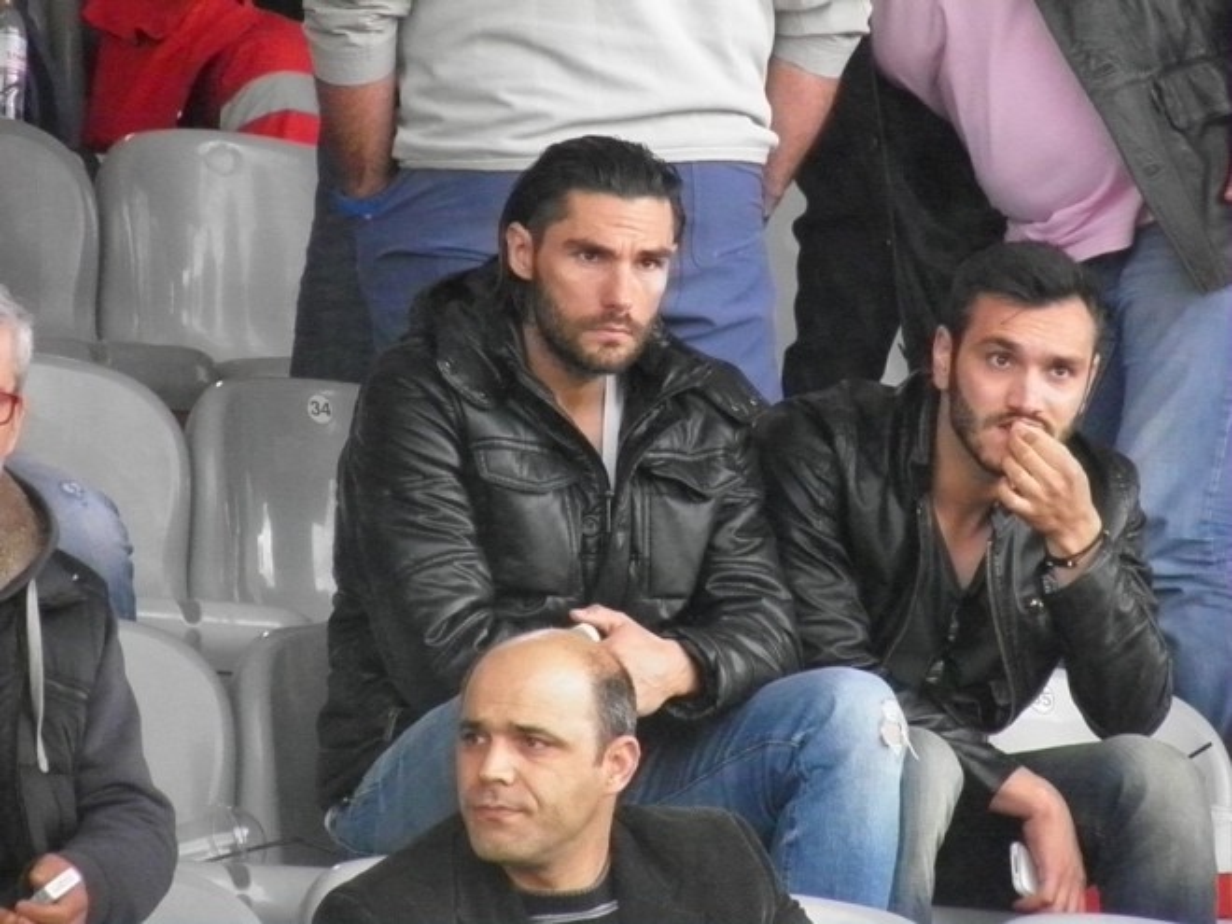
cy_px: 462
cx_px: 616
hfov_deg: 3.0
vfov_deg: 2.3
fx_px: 23241
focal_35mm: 653
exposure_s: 1/250
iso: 1250
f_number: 5.1
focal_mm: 117.2
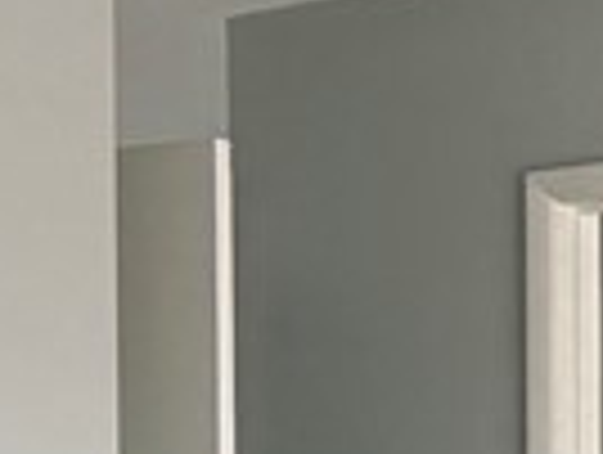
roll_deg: +0.0
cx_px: 882
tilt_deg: +0.2
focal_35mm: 183
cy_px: 737
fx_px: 3194
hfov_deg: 10.4
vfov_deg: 7.9
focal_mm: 6.76
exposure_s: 1/120
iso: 250
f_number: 1.78
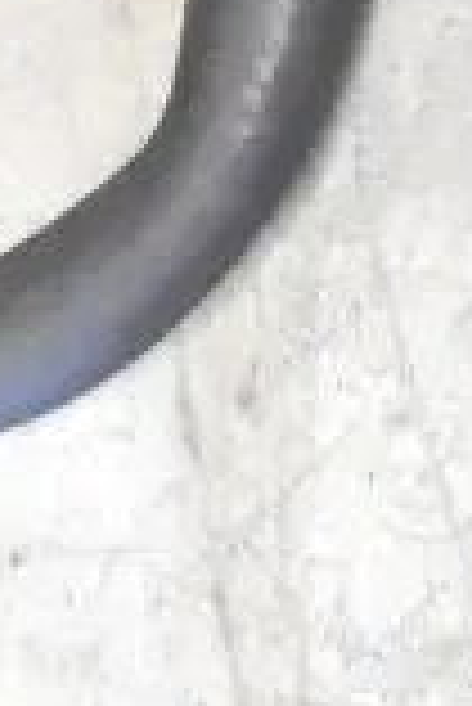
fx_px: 4101
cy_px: -531
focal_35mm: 209
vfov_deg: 9.4
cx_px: 535
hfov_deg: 6.6
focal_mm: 24
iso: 5000
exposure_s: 1/40
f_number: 3.8
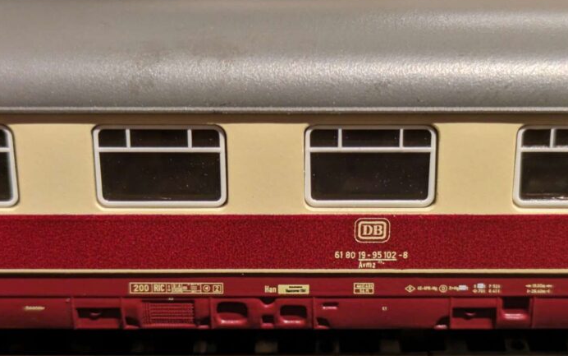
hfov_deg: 25.8
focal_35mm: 80
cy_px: 218
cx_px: 339
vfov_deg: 16.3
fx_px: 1239
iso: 311
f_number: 1.89
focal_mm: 5.43
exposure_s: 1/50
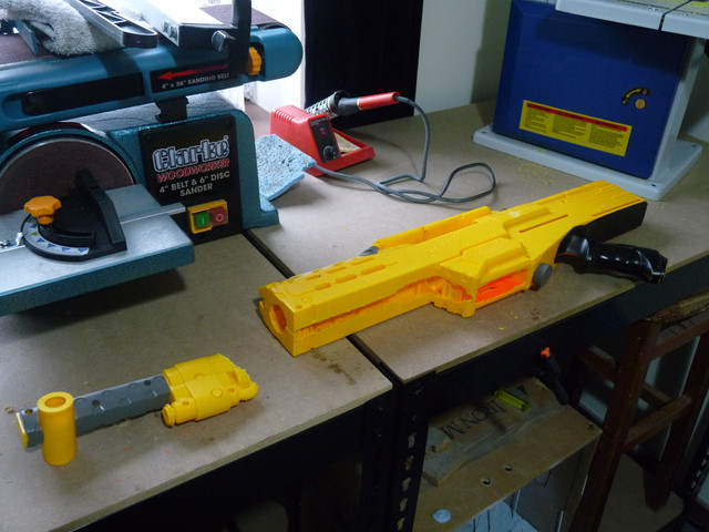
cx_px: 354
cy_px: 266
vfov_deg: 41.8
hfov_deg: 54.0
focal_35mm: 34
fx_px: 696
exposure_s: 1/15
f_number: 3
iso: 400
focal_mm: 6
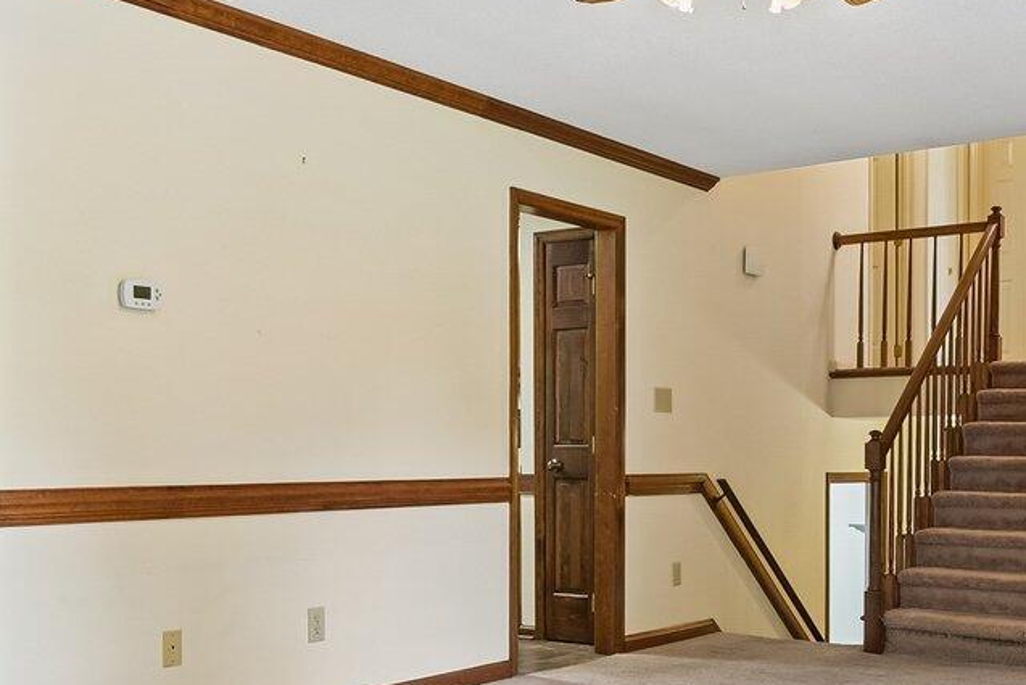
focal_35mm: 45
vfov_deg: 29.7
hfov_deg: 43.6
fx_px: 1283
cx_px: 514
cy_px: 438
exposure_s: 1/10
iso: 400
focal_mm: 14
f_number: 8
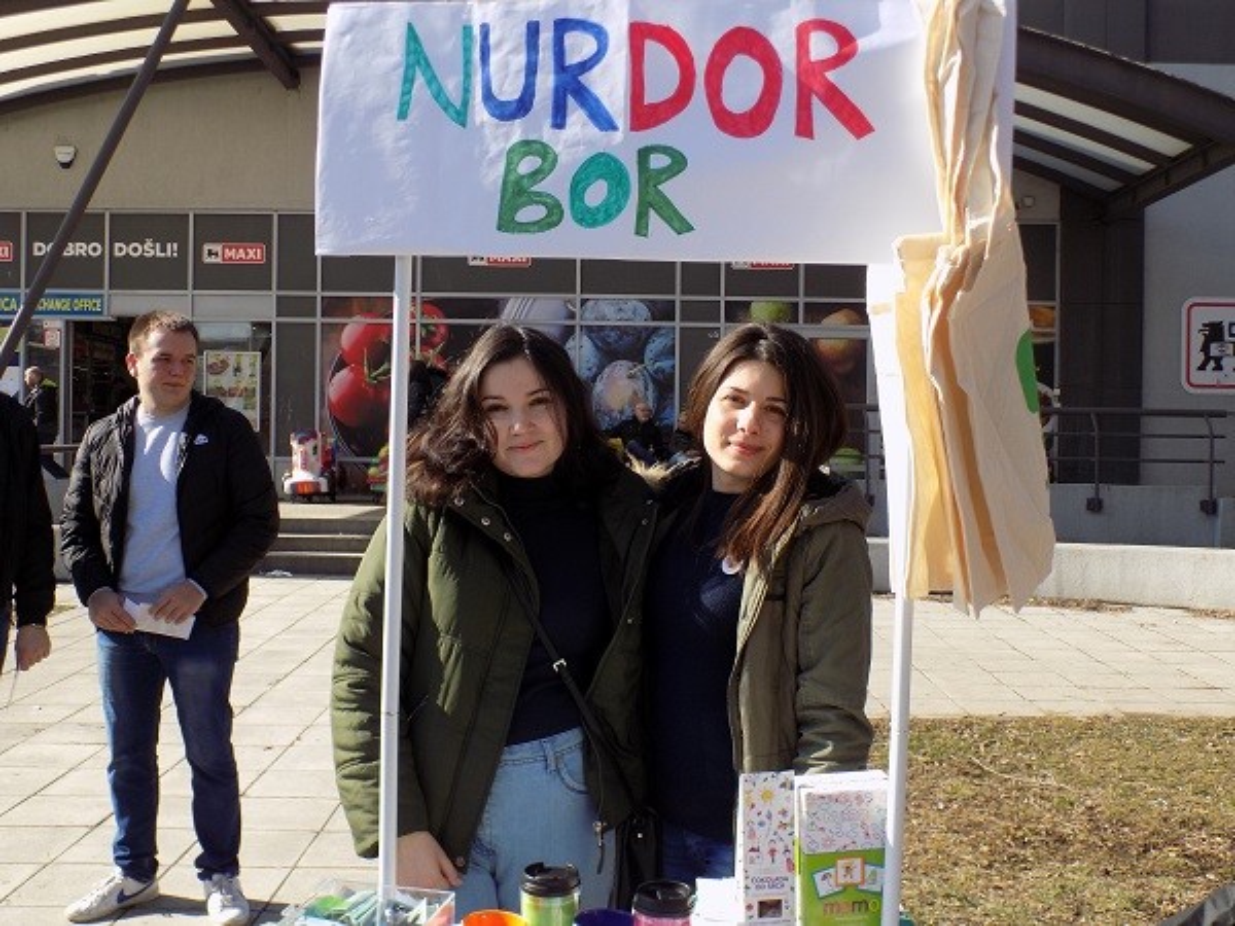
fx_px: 1320
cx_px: 618
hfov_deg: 50.1
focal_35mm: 37
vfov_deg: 38.7
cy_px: 463
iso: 80
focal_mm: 6.6
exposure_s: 1/500
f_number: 3.5
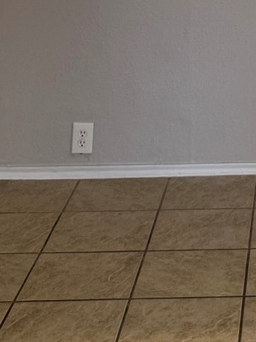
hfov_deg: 12.8
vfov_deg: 16.8
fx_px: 1065
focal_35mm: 108
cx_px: 407
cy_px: -150
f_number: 1.78
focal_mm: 6.76
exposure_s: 1/126
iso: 100
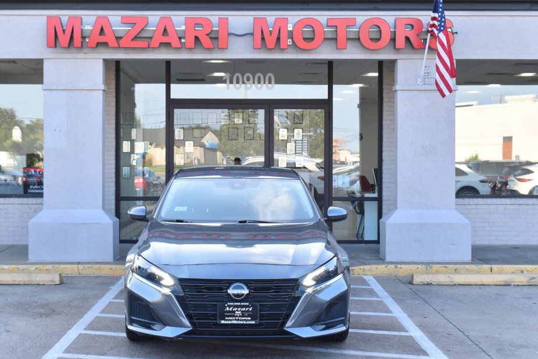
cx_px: 242
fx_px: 941
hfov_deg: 31.9
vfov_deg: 21.6
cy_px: 177
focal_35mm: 63
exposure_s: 1/160
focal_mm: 38
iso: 400
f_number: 8
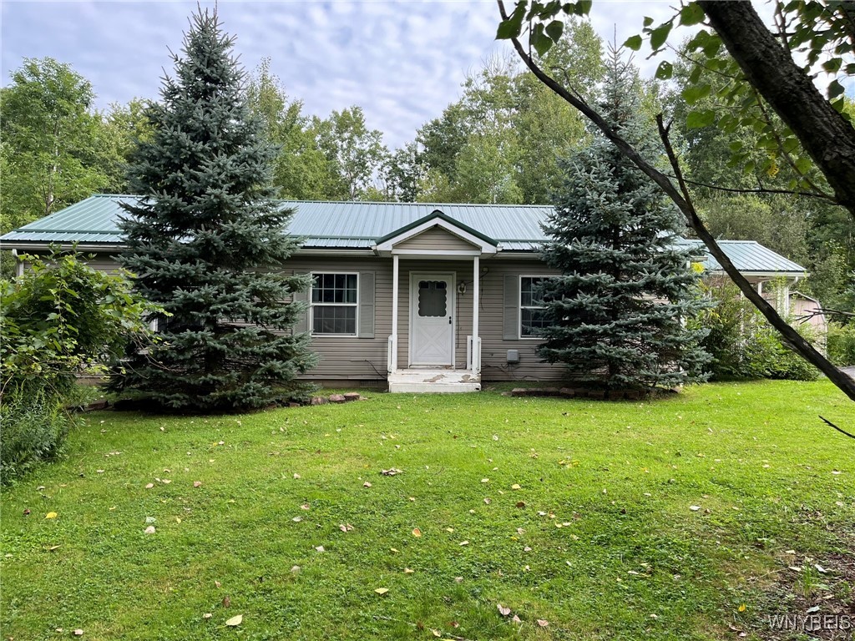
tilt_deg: -0.2
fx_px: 642
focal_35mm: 26
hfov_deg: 67.3
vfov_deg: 53.1
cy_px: 320
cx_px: 428
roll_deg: -2.0
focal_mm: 5.1
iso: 50
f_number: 1.6
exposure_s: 1/639
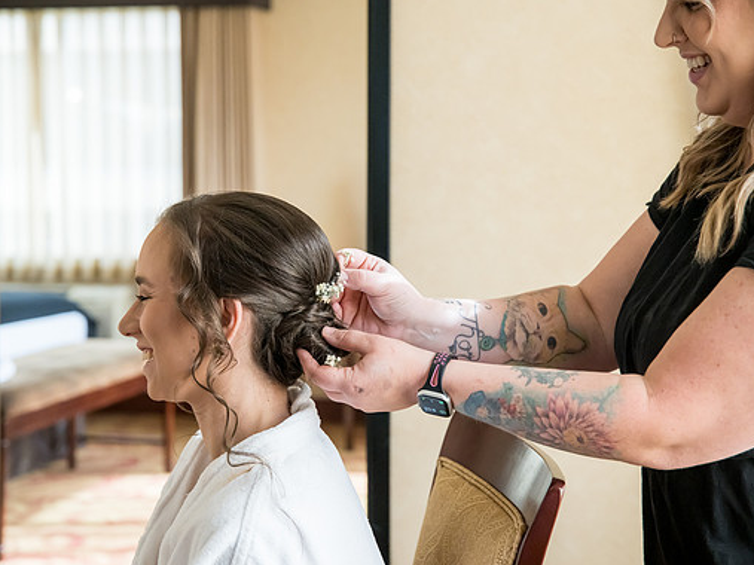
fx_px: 1677
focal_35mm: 77
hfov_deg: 25.3
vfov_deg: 19.1
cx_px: 335
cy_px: 283
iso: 2000
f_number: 4.5
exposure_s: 1/320
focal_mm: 70
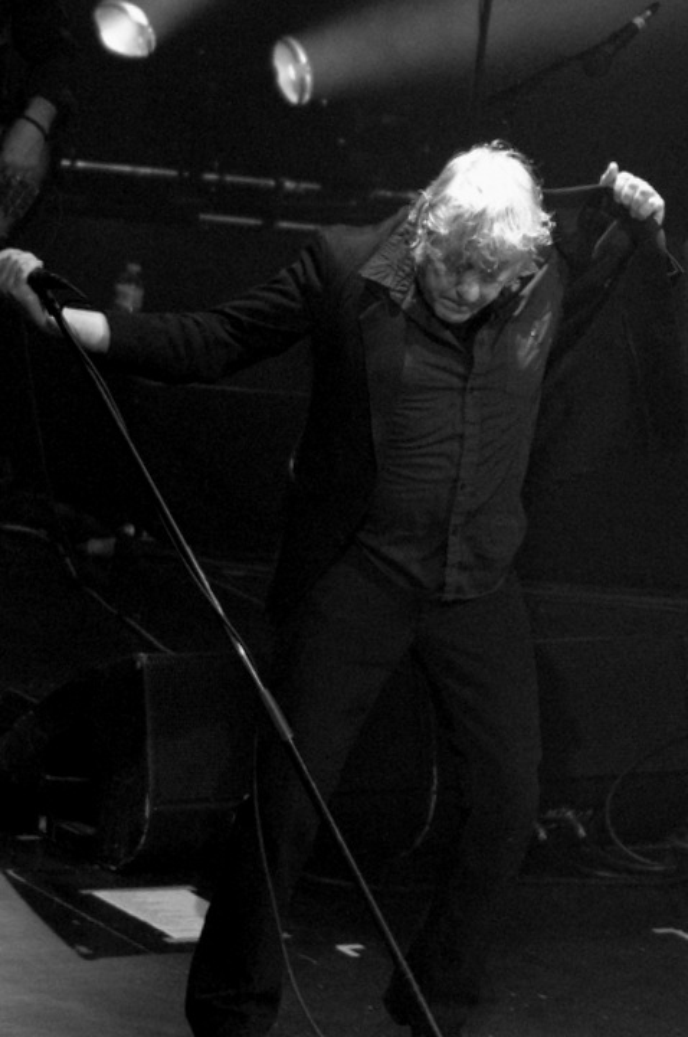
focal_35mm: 105
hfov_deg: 13.0
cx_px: 344
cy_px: 518
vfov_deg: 19.5
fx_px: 3018
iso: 3200
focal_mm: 70
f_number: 2.8
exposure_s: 1/160
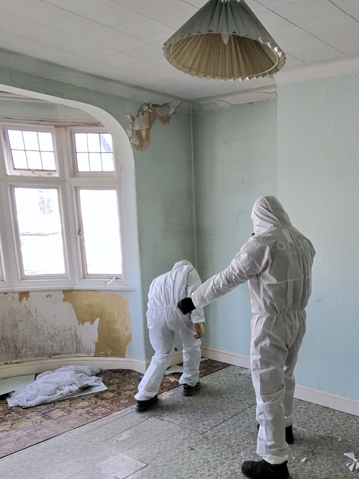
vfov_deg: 74.6
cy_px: 310
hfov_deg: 56.7
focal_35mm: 22
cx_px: 287
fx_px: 304
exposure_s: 1/120
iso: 102
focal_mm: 2.24
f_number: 2.2
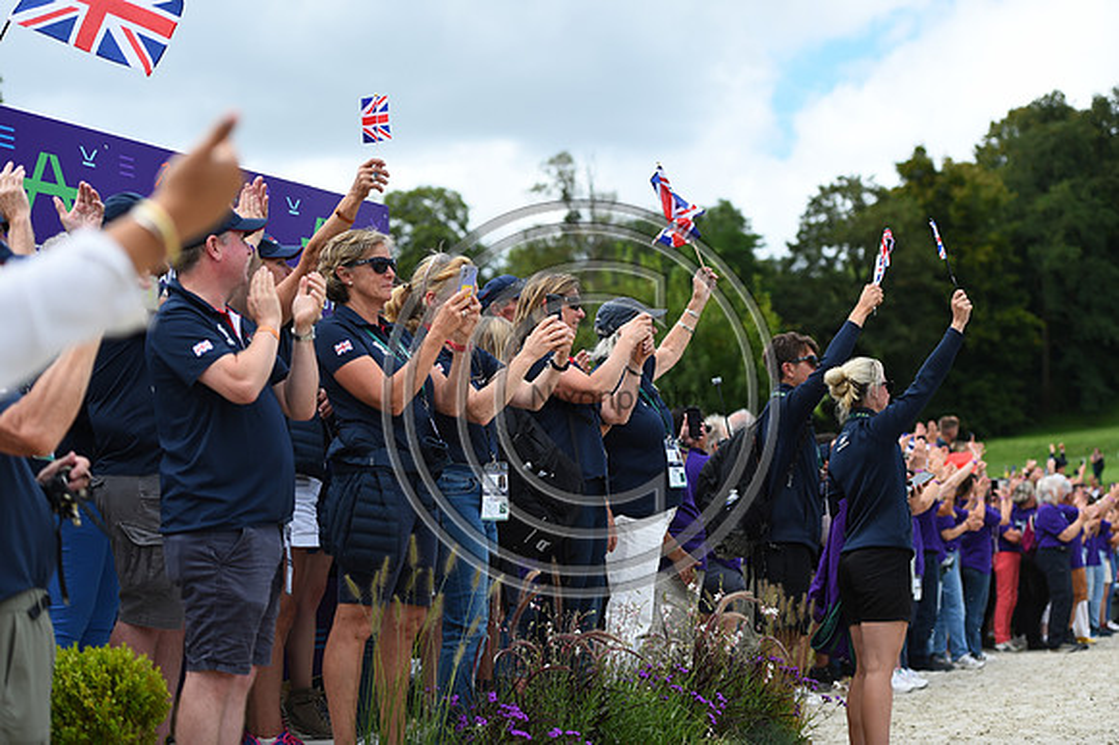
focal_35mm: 70
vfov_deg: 19.4
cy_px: 372
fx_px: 2175
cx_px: 560
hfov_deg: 28.9
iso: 100
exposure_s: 1/1000
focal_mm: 70
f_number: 2.8
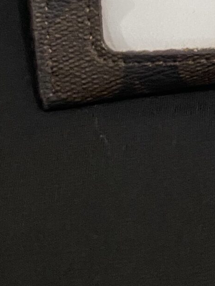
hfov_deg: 12.8
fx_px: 894
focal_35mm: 108
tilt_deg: -62.6
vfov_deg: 17.7
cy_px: -7
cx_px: 353
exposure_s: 1/30
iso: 640
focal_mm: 4.25
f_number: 1.8
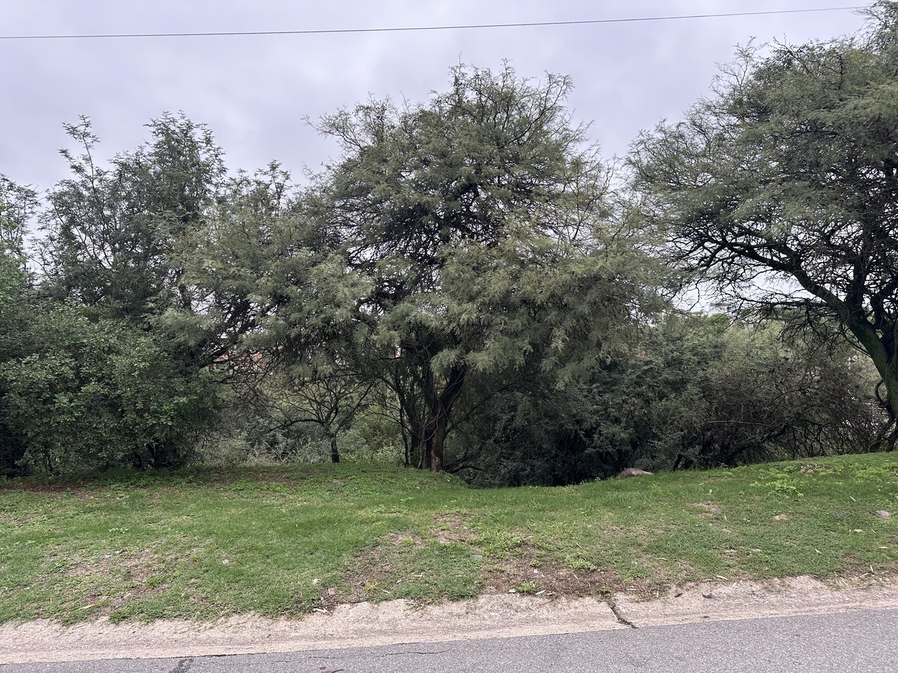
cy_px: 336
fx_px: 623
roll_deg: -1.9
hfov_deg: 71.6
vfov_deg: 56.8
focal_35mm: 24
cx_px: 449
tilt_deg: +1.9
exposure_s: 1/319
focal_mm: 6.86
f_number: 1.78
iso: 80
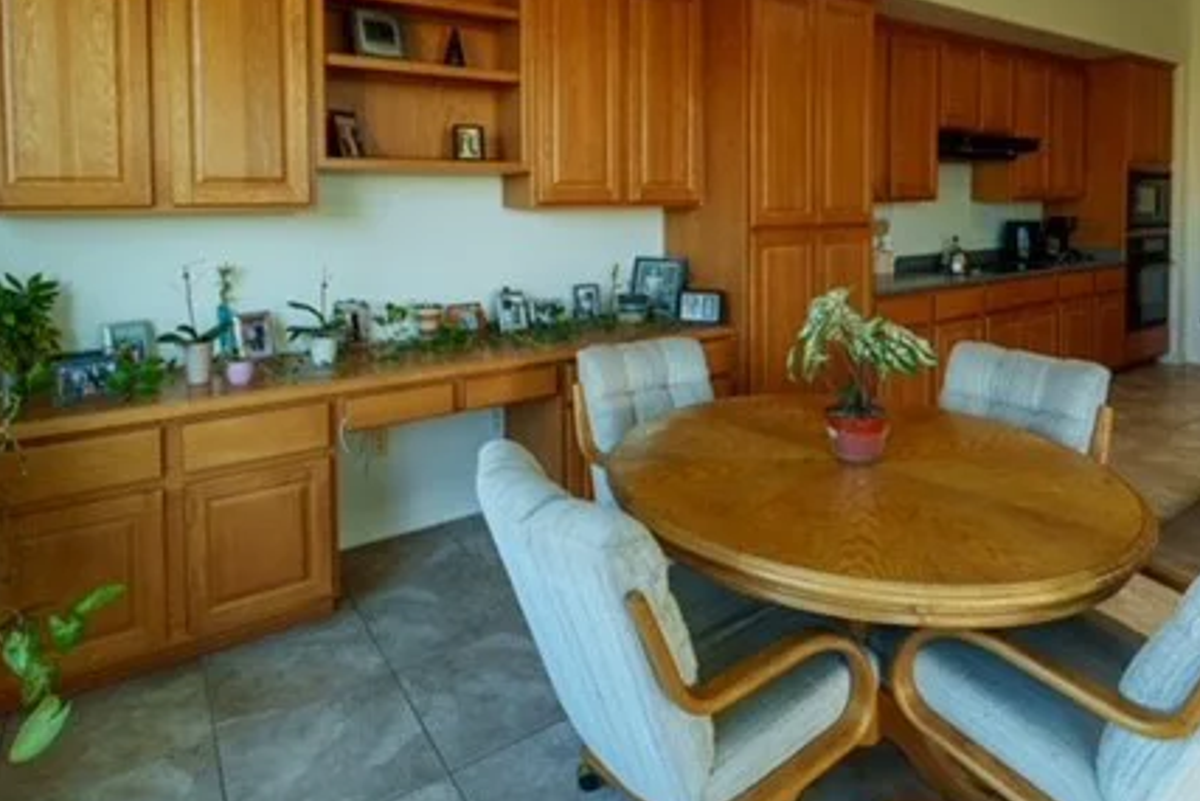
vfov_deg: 57.2
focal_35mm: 21
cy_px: 222
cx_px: 624
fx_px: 700
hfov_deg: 81.1
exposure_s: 1
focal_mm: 14
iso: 100
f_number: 16
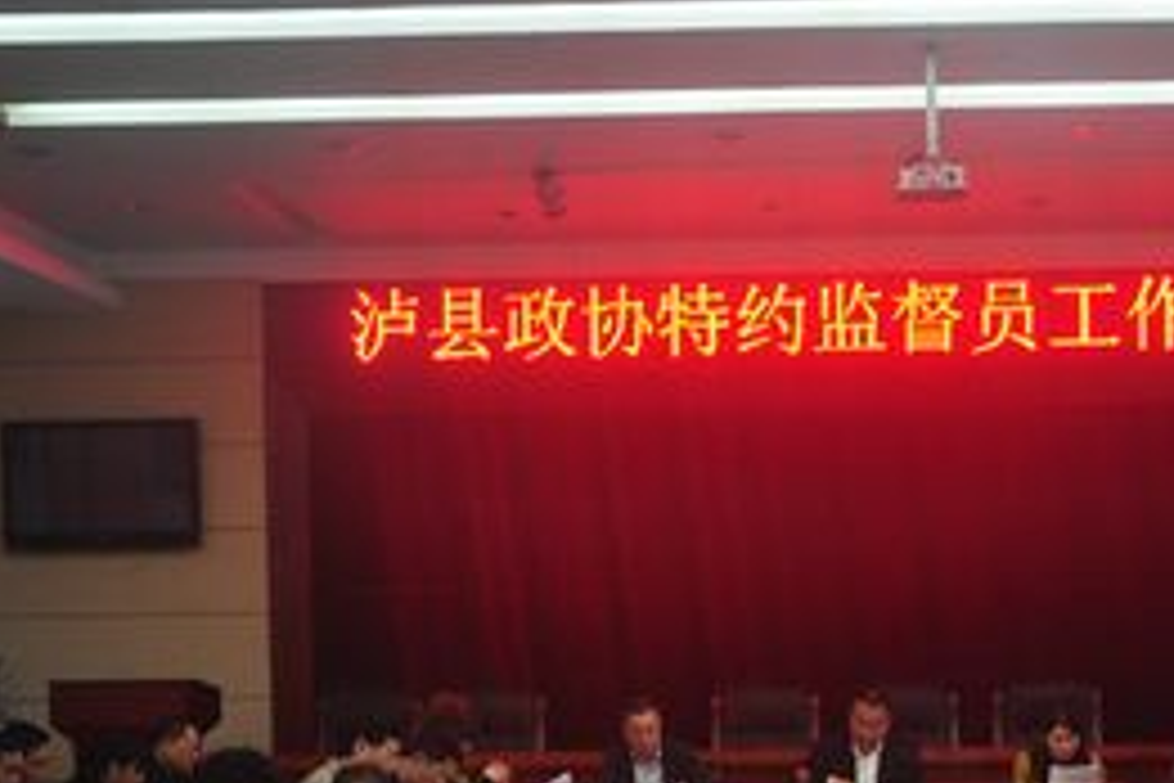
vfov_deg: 19.3
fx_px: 2250
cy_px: 742
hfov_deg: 28.9
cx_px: 828
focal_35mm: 69
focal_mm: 24
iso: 200
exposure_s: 1/30
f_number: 3.8
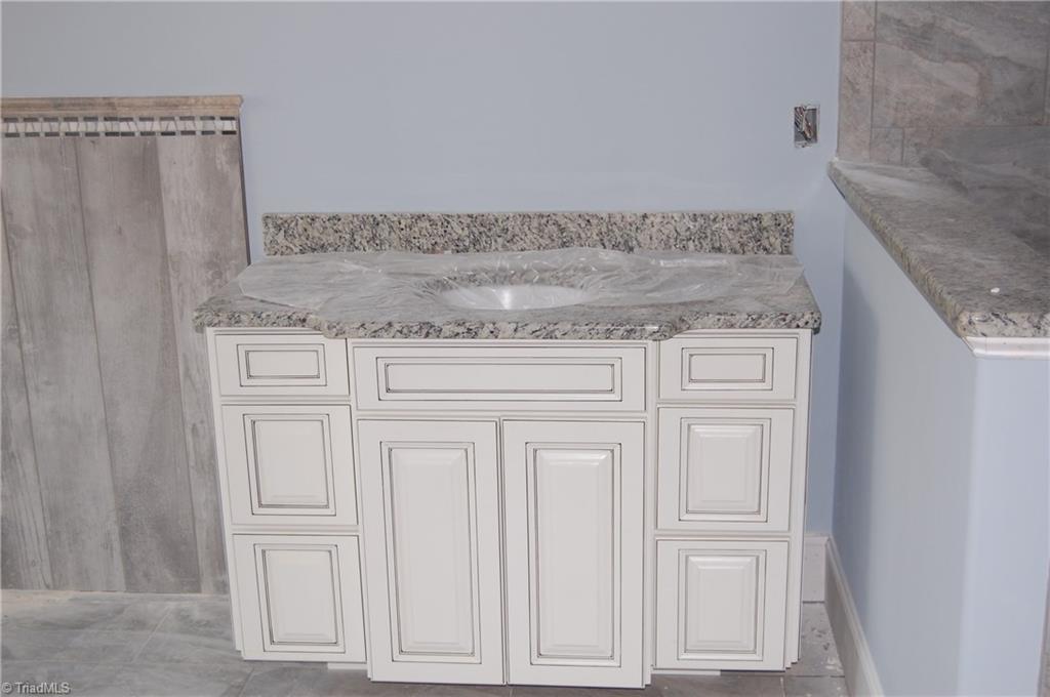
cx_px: 525
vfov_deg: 28.9
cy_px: 348
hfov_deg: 42.4
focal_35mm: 46
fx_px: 1355
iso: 400
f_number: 4.5
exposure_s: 1/60
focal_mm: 31
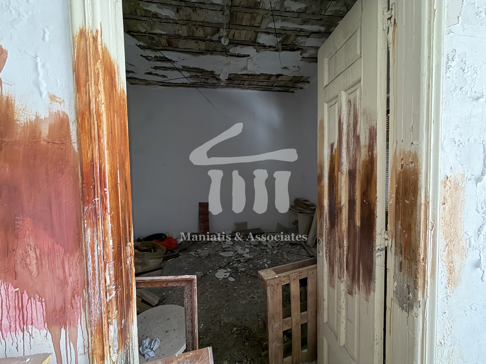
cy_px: 182
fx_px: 197
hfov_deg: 102.1
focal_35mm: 14
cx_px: 243
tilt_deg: -1.8
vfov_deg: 85.7
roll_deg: +2.3
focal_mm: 2.22
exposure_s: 1/40
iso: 500
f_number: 2.2
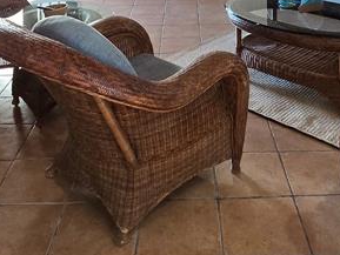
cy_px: -132
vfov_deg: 24.3
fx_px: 452
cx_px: 195
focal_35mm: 46
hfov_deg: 41.1
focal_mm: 2.2
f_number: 2.2
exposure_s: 1/60
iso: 250
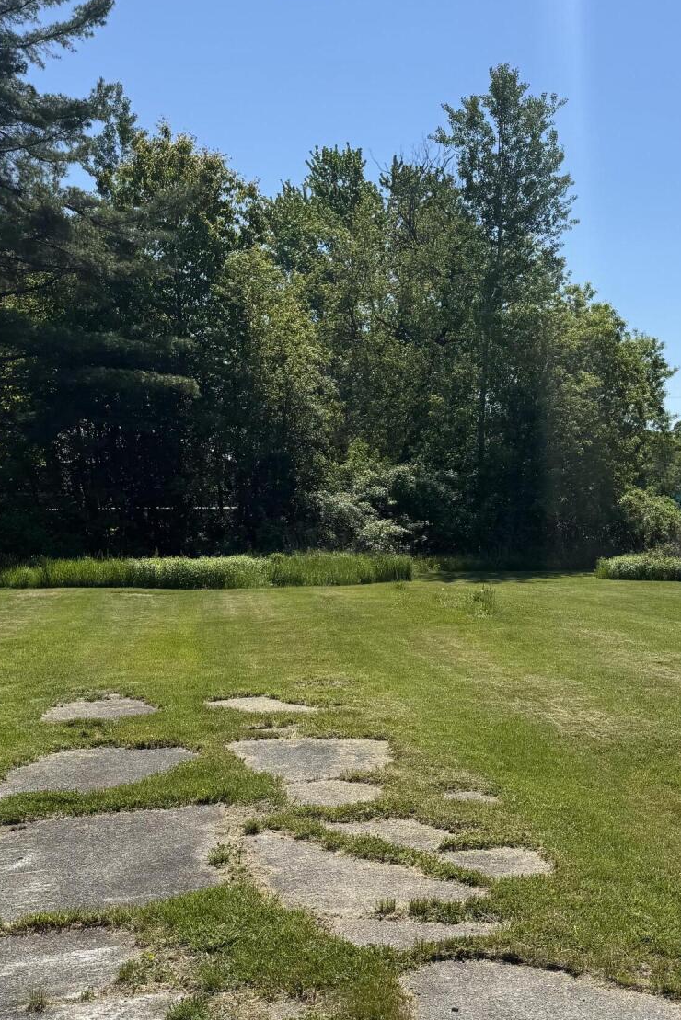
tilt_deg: -14.3
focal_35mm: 45
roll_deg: +2.7
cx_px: 427
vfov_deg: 41.6
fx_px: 1276
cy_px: 821
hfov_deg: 29.8
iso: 80
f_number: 1.78
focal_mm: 6.76
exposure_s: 1/5348
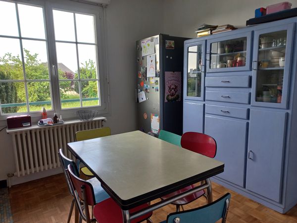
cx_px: 148
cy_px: 112
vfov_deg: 54.9
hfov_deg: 69.4
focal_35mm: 25
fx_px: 214
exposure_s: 1/50
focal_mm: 4.6
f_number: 1.8
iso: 50
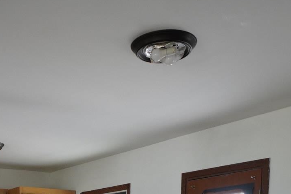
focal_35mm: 56
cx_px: 75
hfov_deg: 34.9
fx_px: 453
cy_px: 334
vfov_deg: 19.2
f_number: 3.2
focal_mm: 16
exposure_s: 1/160
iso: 1600
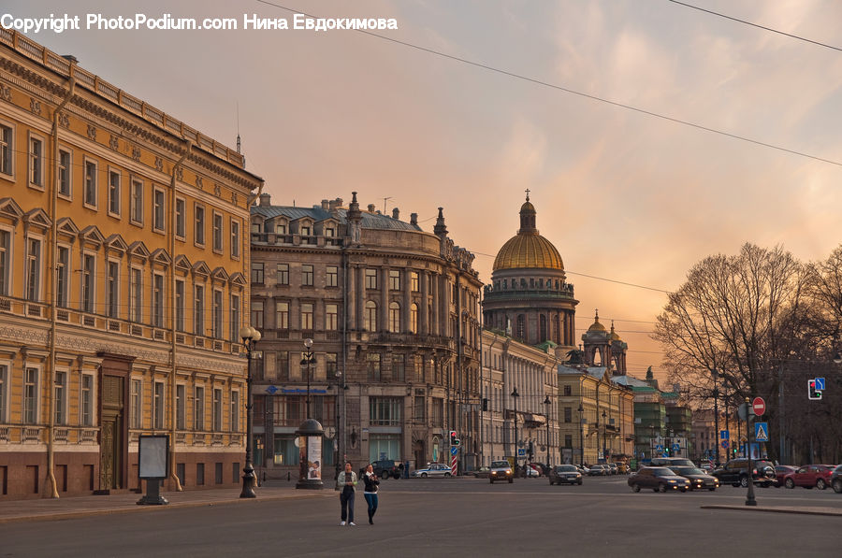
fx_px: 1751
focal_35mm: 75
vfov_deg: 18.1
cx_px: 421
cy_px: 279
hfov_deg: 27.0
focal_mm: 50
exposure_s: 1/100
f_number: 5
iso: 200
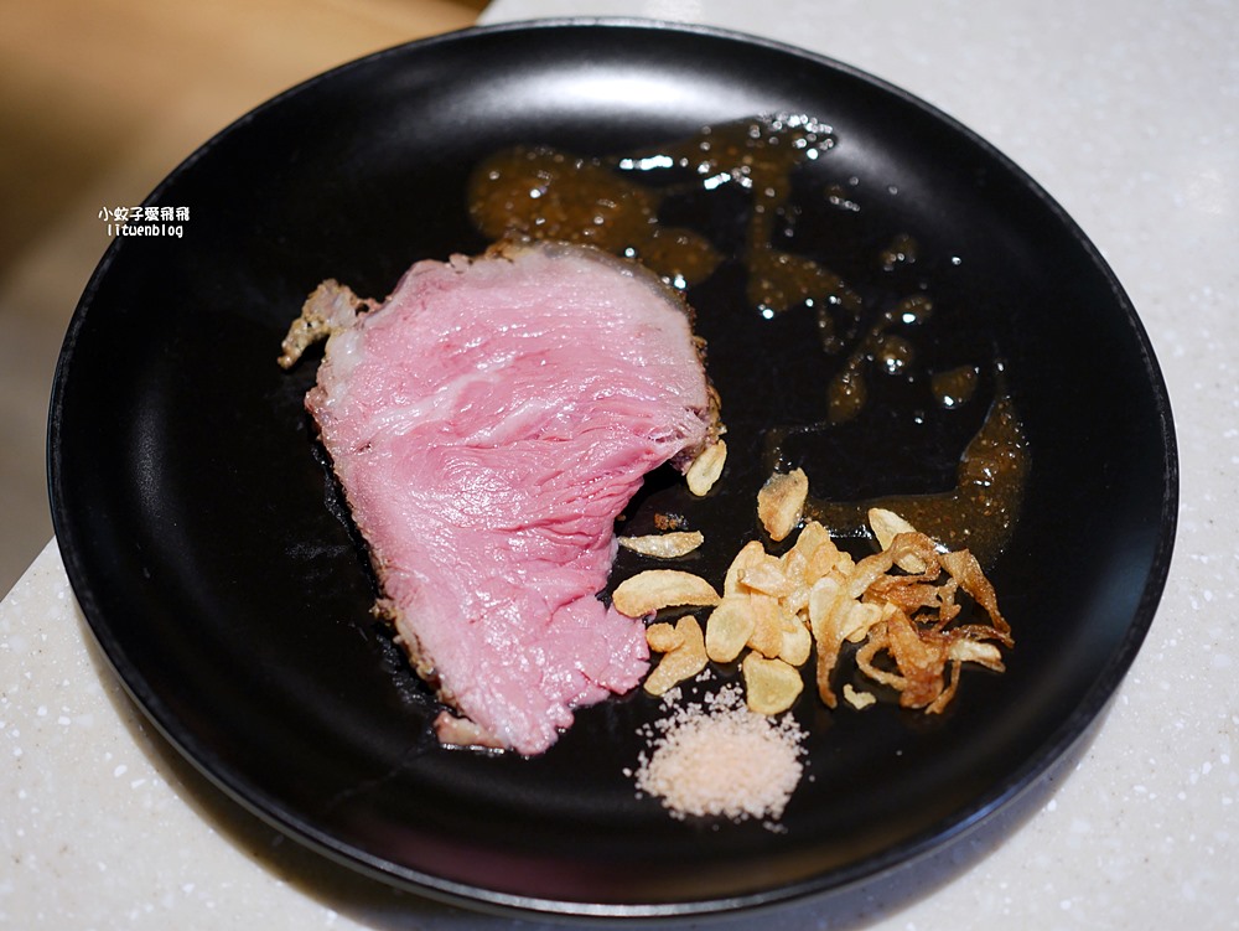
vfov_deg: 29.1
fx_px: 1790
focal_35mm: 50
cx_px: 620
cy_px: 466
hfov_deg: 38.2
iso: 250
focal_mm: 25
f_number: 1.8
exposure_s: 1/60
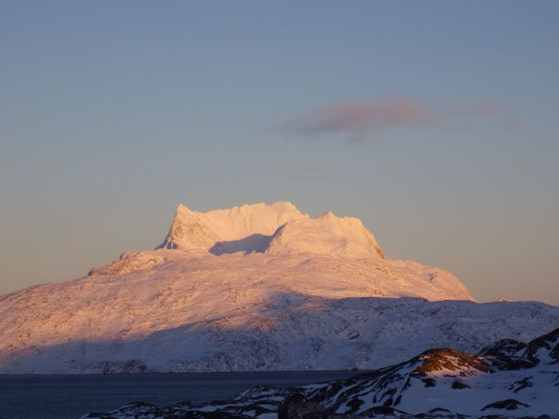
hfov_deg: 17.1
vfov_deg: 12.9
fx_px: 1857
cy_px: 210
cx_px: 280
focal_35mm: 115
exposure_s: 1/250
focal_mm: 20.6
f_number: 6.3
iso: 125
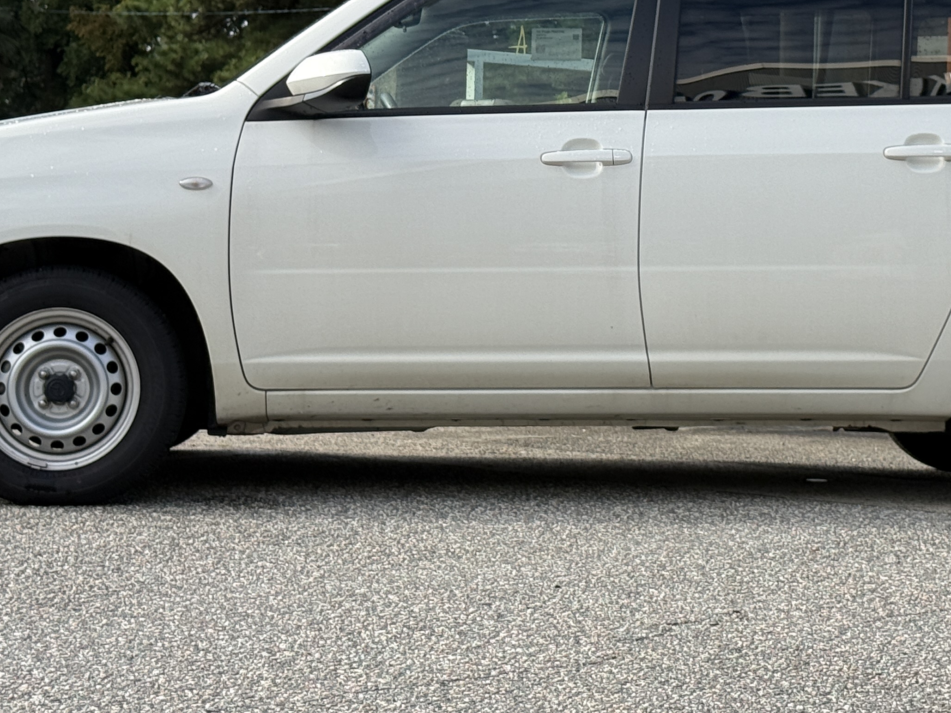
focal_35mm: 94
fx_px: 2582
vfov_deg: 15.6
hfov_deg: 20.8
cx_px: 584
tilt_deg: +1.3
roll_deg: -1.1
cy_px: 152
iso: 80
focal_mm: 6.76
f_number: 1.78
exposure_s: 1/2667
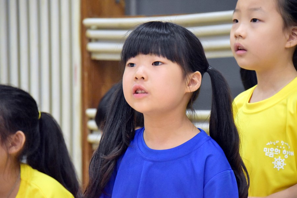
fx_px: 1856
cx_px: 148
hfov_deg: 9.1
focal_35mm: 225
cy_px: 99
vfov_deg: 6.1
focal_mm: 150
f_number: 6
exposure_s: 1/125
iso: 5000
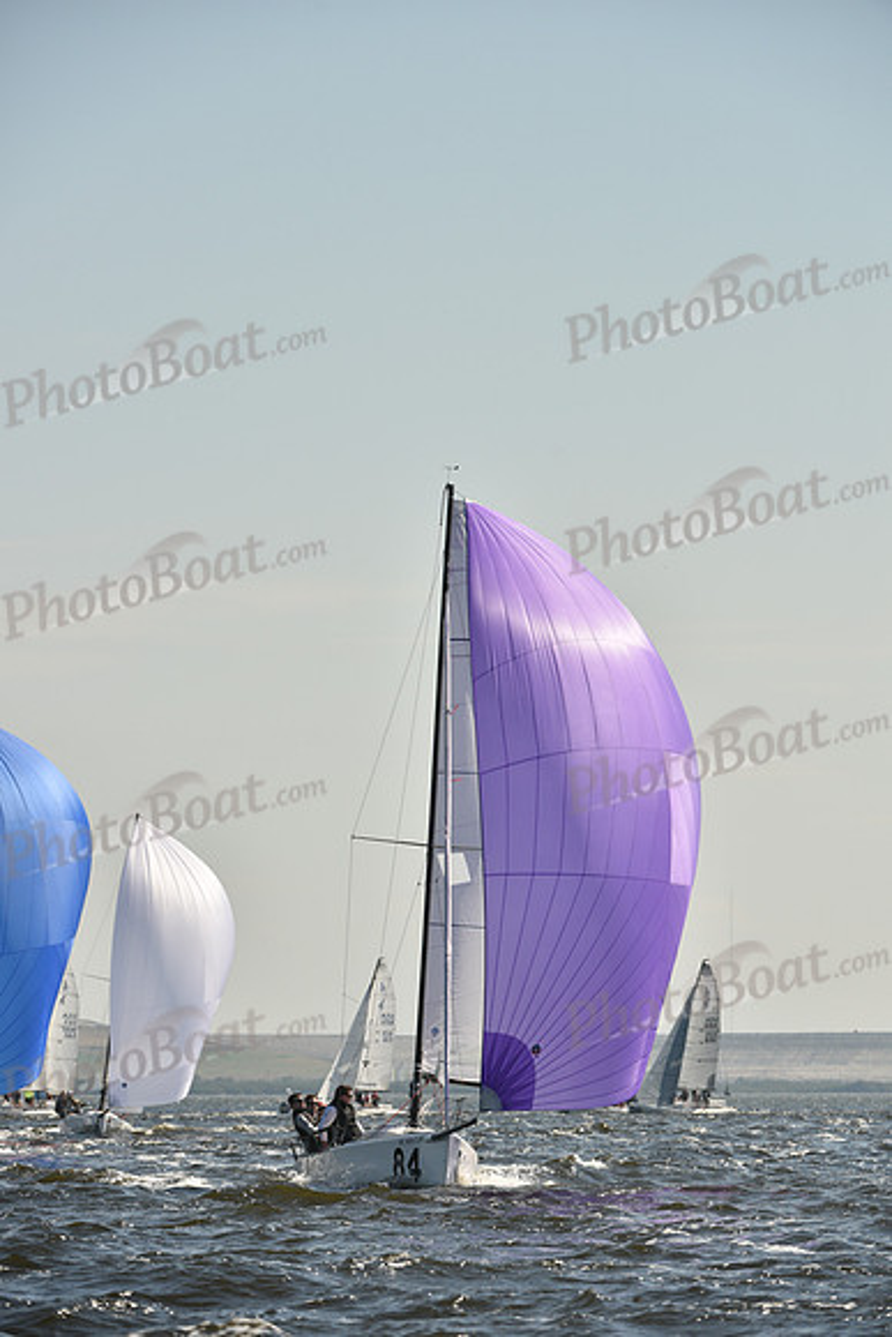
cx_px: 446
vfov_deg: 8.6
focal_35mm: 240
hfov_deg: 5.7
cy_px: 668
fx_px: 8914
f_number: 8
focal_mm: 240
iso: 250
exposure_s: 1/1250
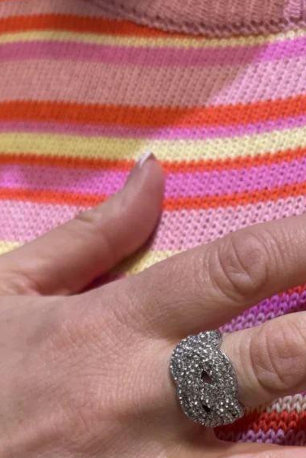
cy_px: 362
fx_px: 624
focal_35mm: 49
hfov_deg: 26.8
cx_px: 258
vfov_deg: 38.9
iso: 100
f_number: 1.6
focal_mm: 5.96
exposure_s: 1/50
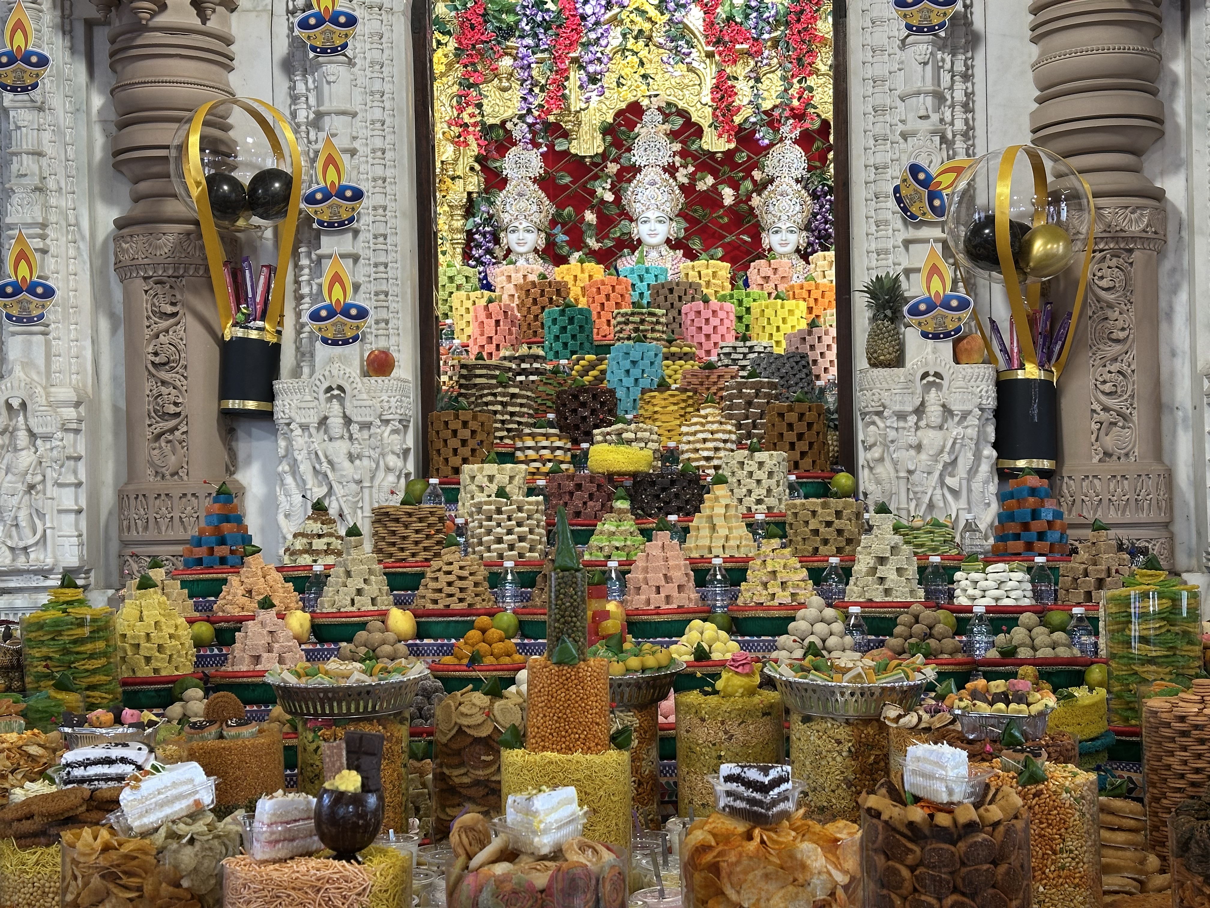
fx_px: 1678
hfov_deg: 39.7
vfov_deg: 30.3
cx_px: 605
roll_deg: +1.2
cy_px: 454
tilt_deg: +1.2
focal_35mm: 48
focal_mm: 6.86
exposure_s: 1/100
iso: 80
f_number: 1.78
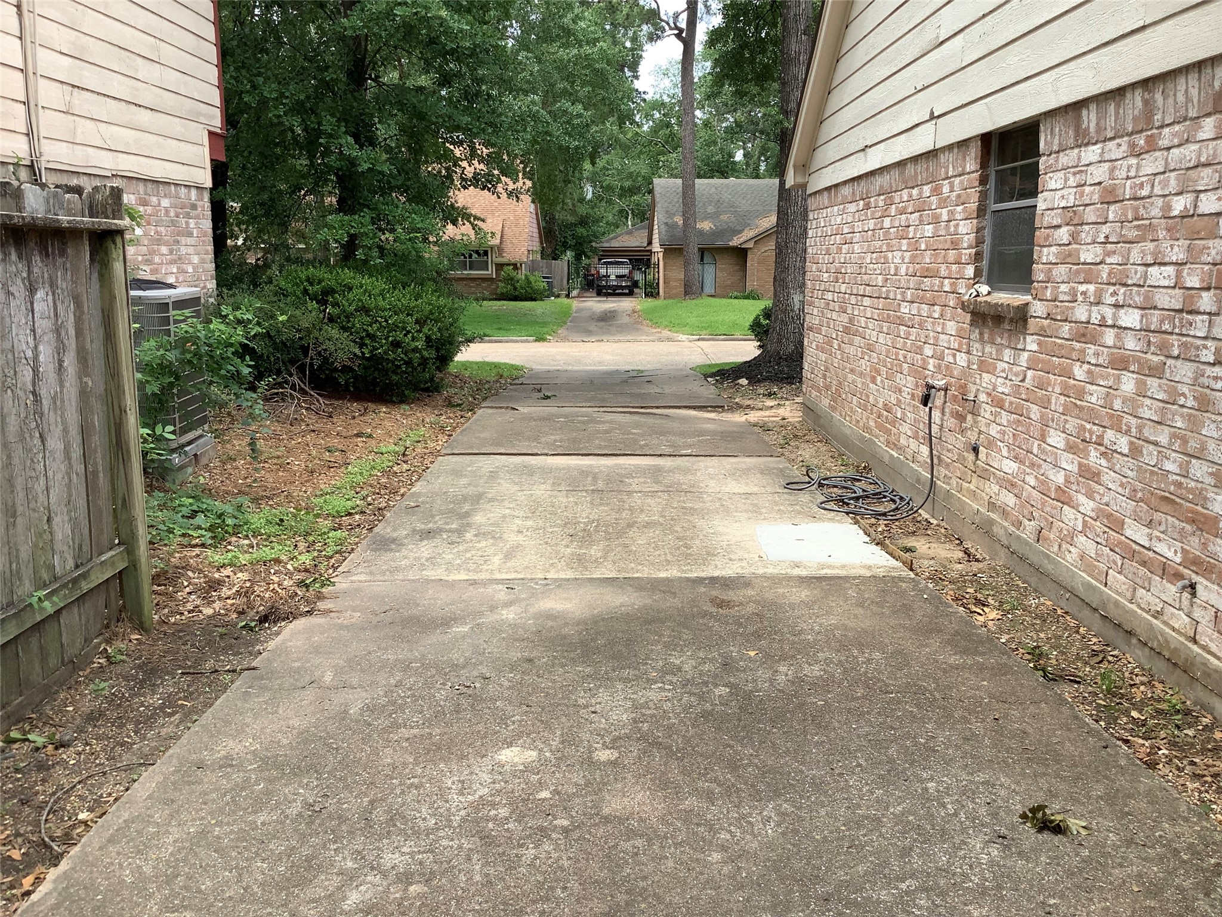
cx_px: 611
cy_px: 458
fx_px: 1094
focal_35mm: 31
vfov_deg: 45.4
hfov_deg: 58.4
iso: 25
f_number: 2.4
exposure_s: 1/426
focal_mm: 3.3
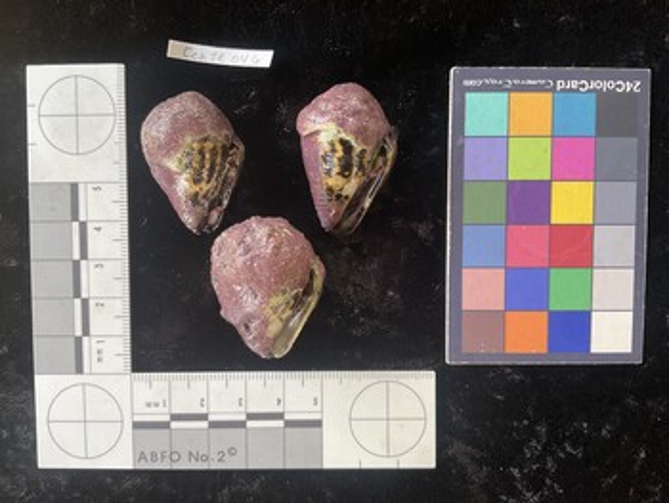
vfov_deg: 48.3
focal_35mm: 29
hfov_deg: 61.6
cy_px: 252
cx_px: 334
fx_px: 561
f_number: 1.8
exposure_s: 1/60
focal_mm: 3
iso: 80
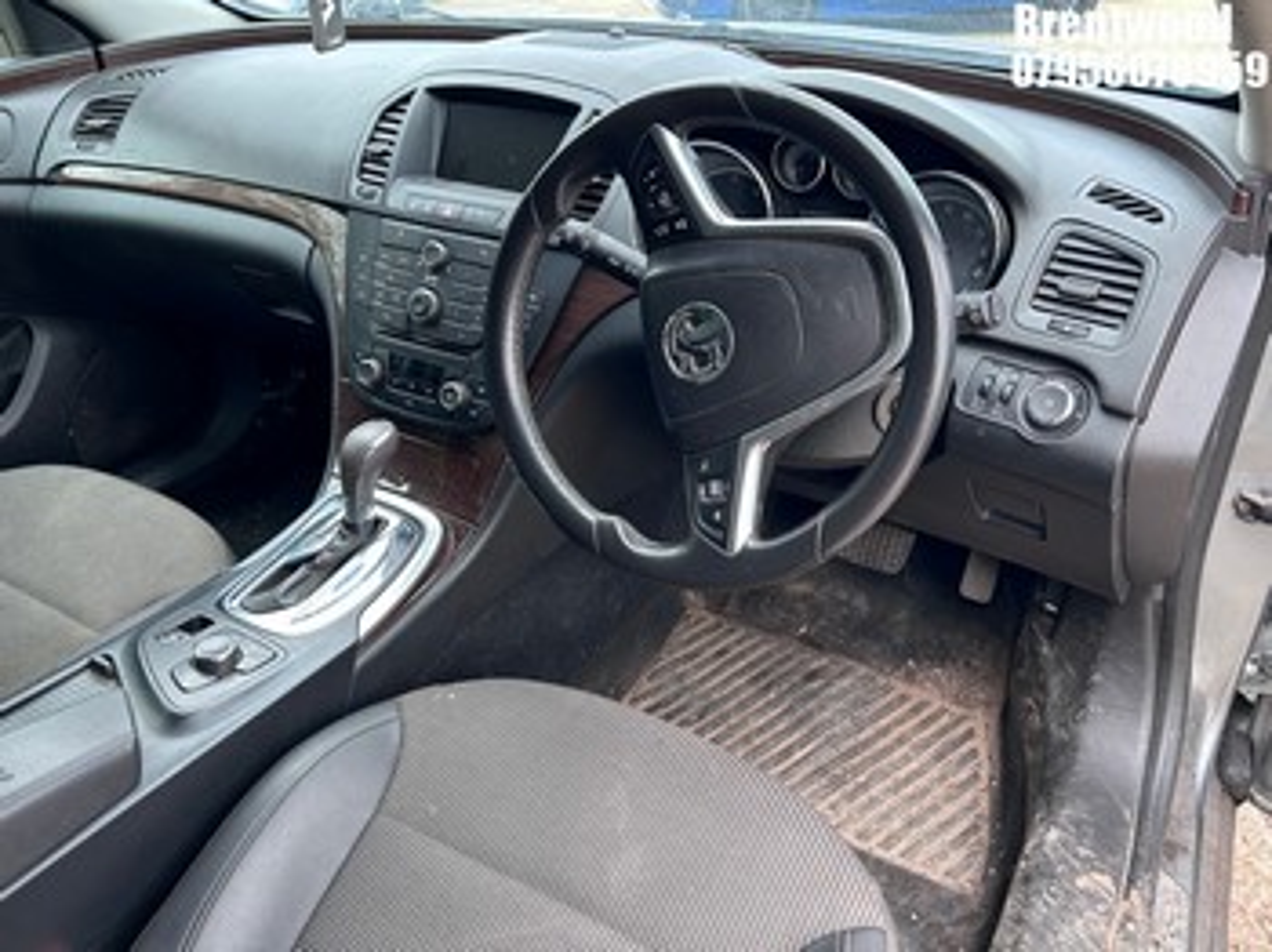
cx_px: 636
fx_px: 955
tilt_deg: -31.1
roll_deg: +1.2
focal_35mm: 26
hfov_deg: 67.3
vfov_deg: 53.0
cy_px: 476
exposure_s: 1/121
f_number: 1.5
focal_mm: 5.7
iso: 50
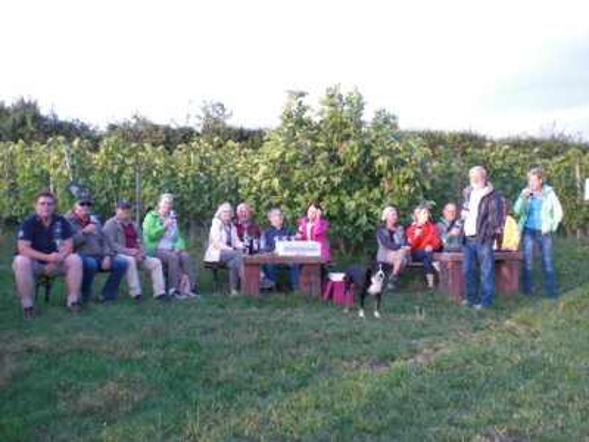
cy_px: 221
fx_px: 647
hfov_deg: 49.0
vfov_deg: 37.7
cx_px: 294
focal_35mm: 38
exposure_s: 1/60
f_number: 3.1
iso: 100
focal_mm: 6.3
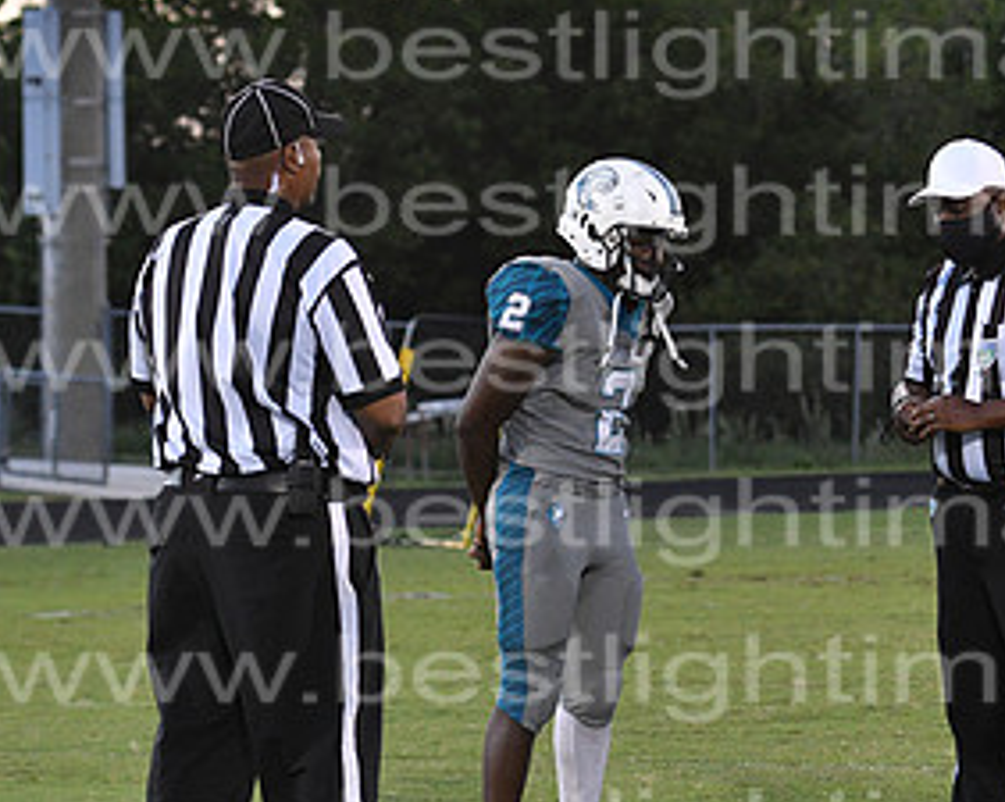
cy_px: 444
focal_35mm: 226
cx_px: 802
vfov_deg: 6.8
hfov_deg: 8.5
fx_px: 6715
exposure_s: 1/800
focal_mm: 78
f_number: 4
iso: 1600
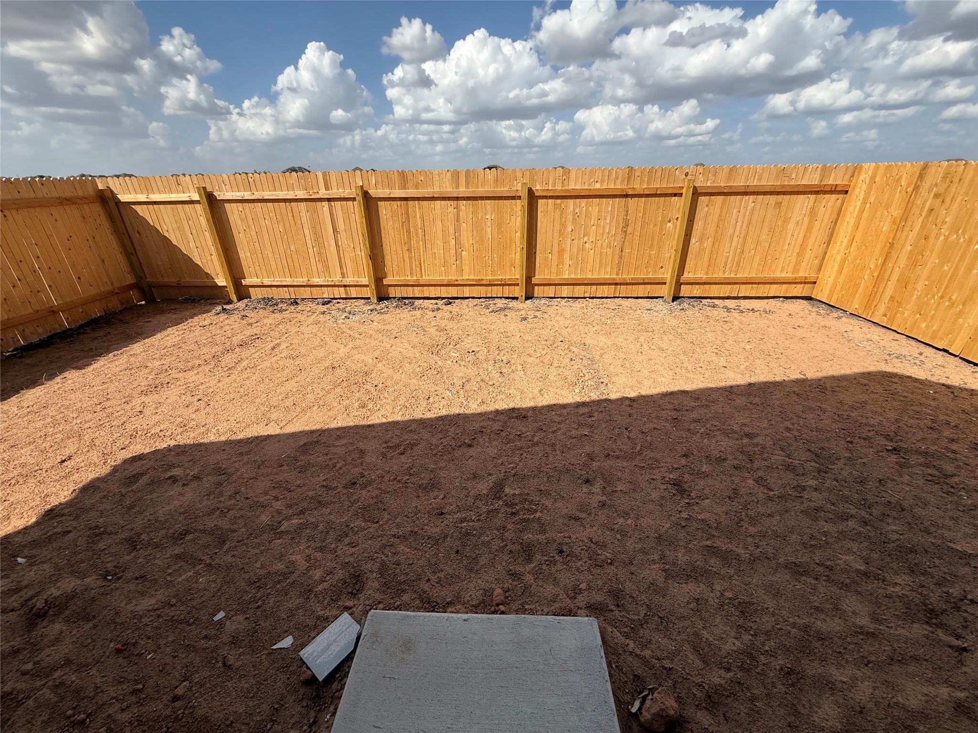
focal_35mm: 14
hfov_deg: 102.1
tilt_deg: -25.3
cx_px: 489
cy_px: 366
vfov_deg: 85.7
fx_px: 396
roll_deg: +0.0
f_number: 2.2
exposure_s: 1/2841
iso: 50
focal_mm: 2.22
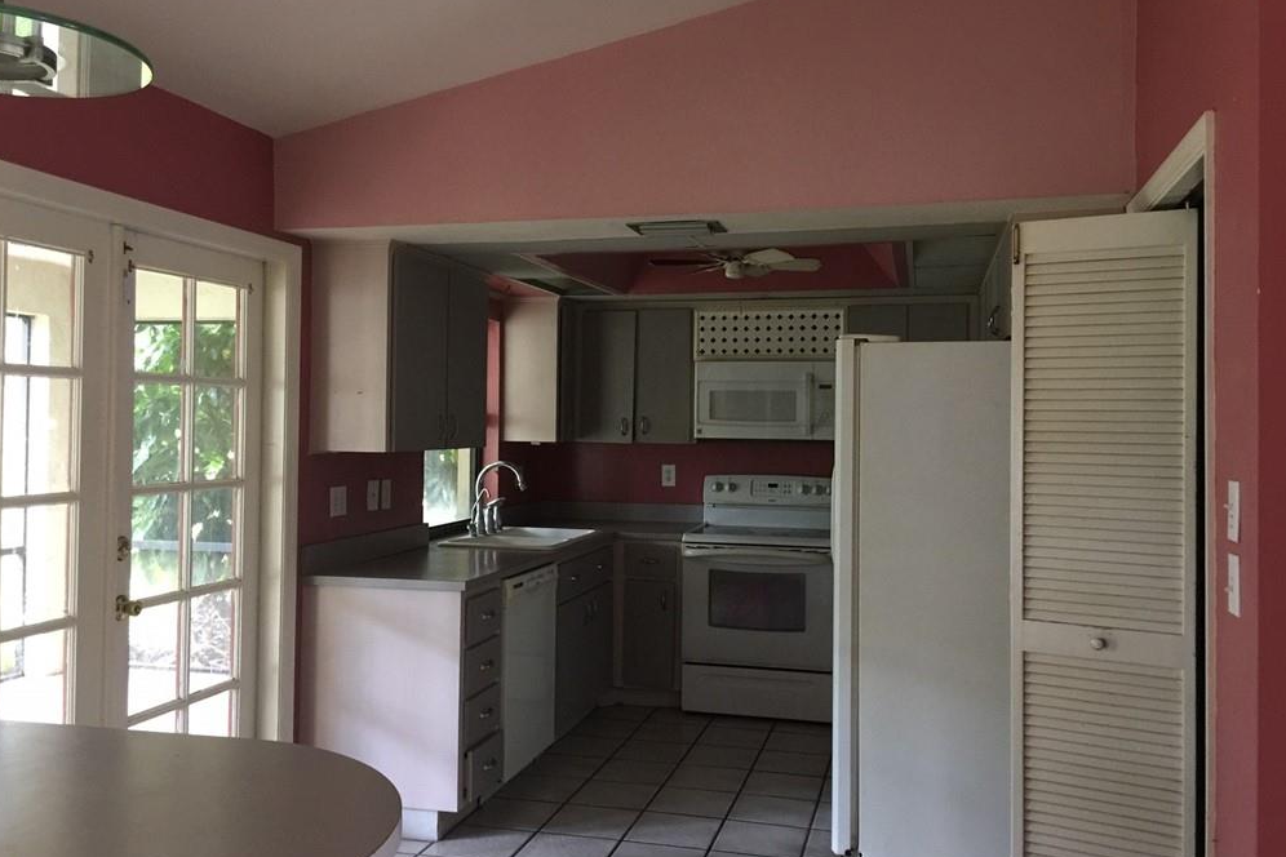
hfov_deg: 60.3
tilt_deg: +1.2
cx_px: 644
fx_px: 1107
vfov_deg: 42.3
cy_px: 419
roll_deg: -2.1
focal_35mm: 31
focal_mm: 4.15
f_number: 2.2
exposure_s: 1/10
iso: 125
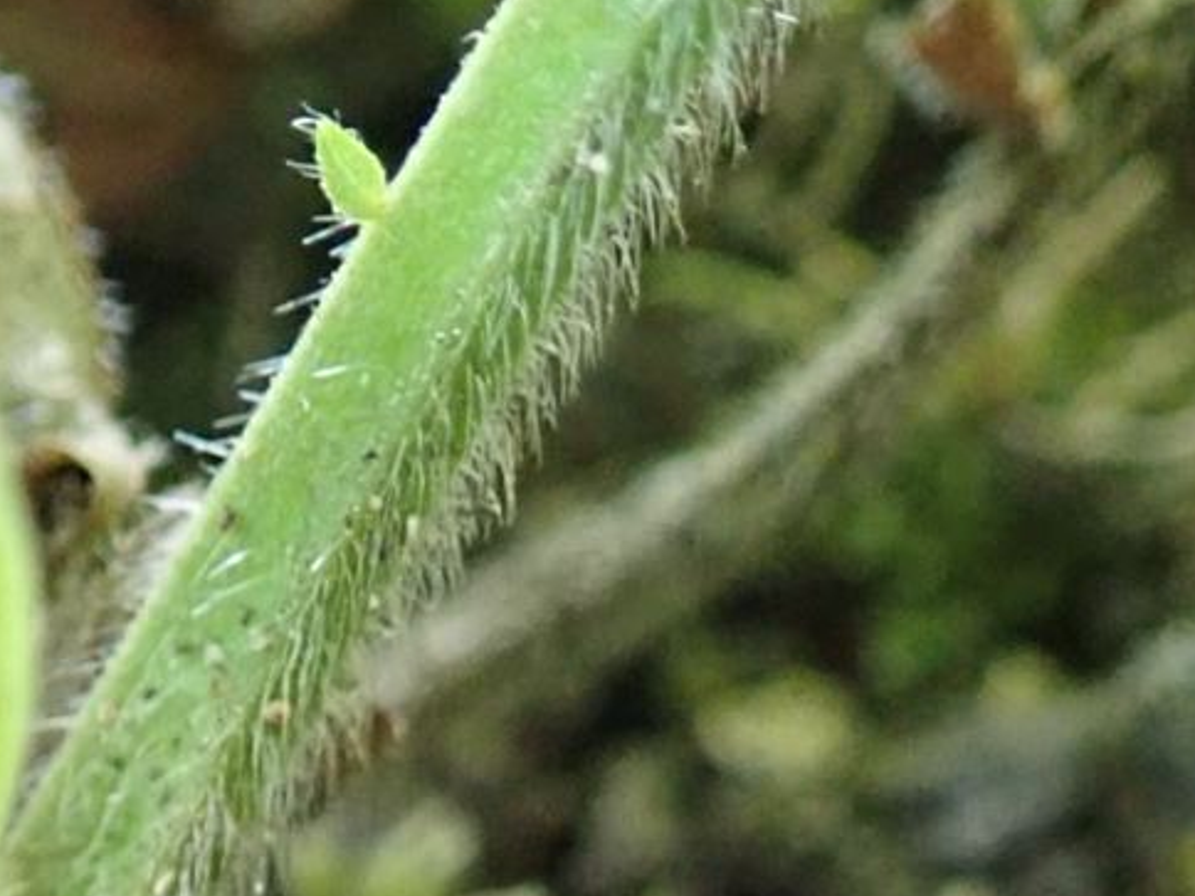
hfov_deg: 15.9
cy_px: 1760
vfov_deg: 10.9
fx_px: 4281
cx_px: 662
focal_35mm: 124
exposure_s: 1/50
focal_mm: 5.5
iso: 800
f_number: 2.3
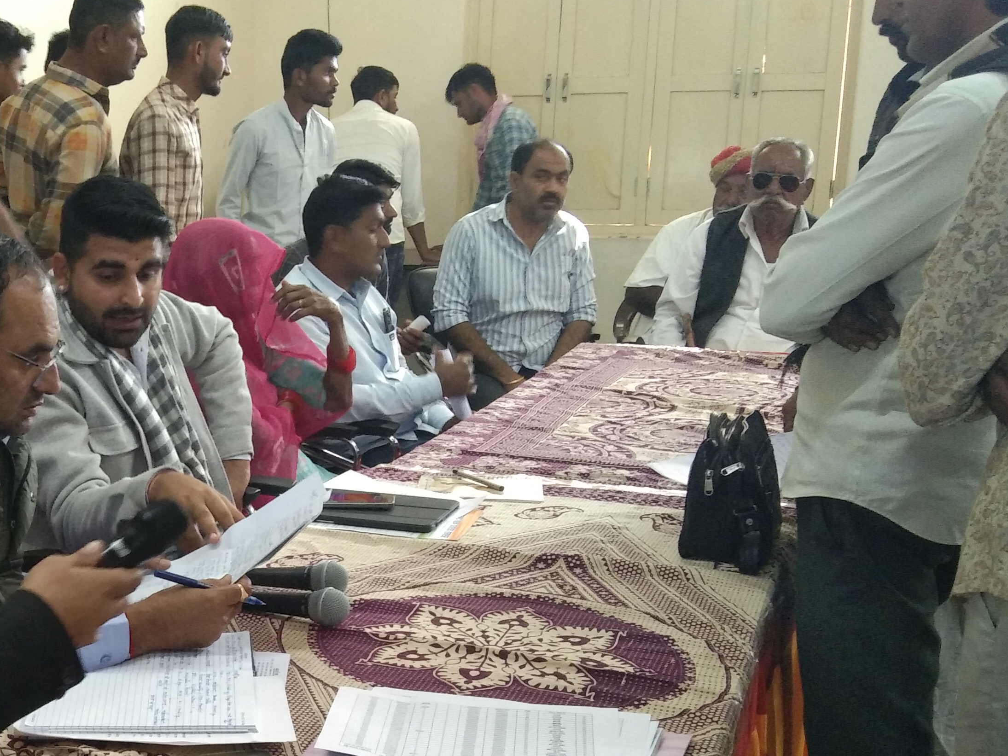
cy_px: 528
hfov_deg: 32.3
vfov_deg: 25.5
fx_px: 1660
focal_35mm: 57
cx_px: 122
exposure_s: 1/33
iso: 493
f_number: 2.2
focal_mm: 3.65
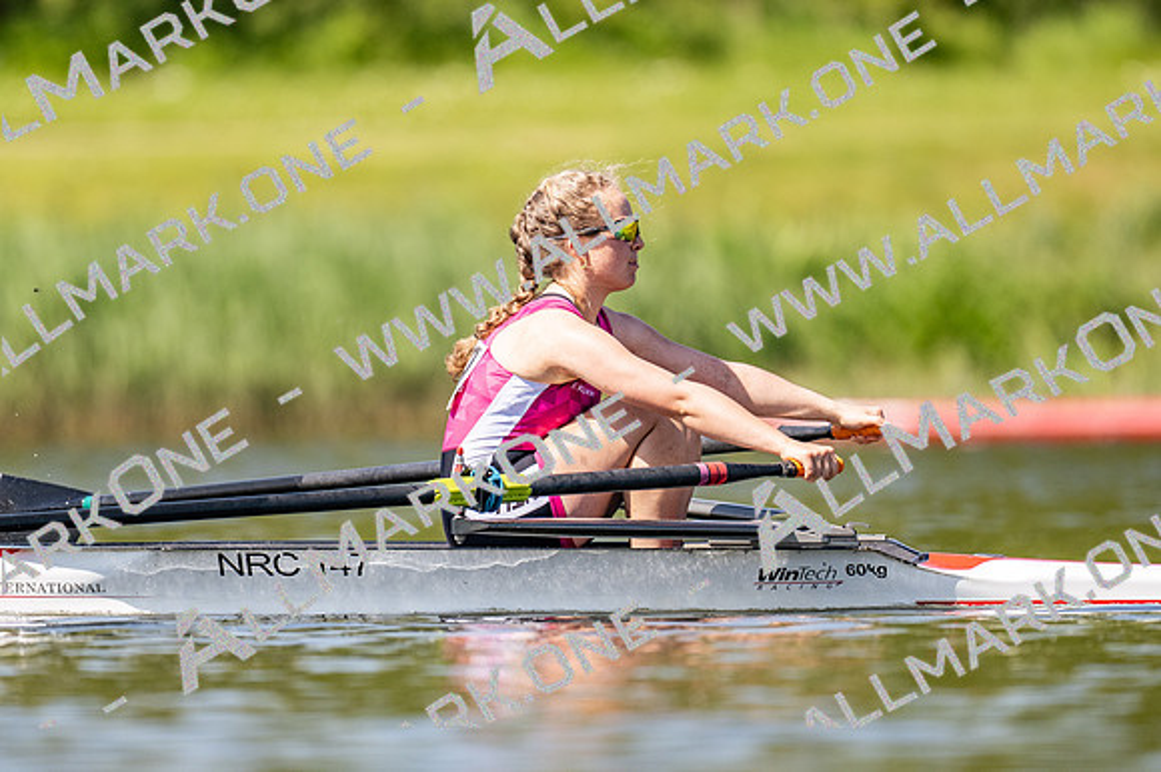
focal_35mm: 900
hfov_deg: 2.3
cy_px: 386
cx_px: 580
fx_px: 29007
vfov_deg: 1.5
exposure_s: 1/2500
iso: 320
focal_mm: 600
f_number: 4
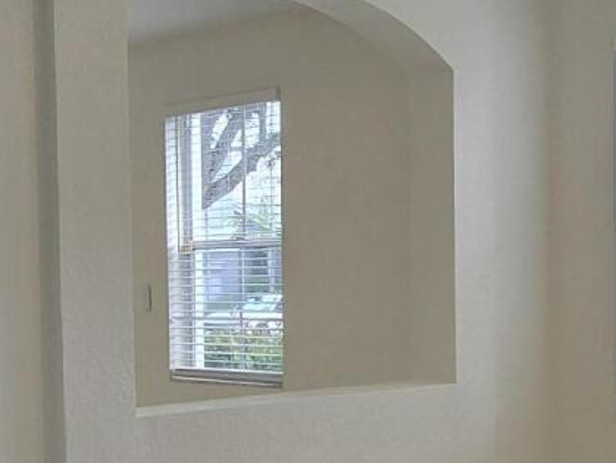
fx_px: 1104
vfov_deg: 23.3
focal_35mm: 62
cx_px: 343
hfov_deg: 31.1
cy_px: 384
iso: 64
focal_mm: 2.2
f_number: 2.2
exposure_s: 1/120
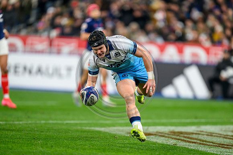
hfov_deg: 5.2
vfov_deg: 3.4
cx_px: 116
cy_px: 78
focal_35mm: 400
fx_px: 2589
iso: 3200
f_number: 2.8
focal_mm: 400
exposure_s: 1/2500
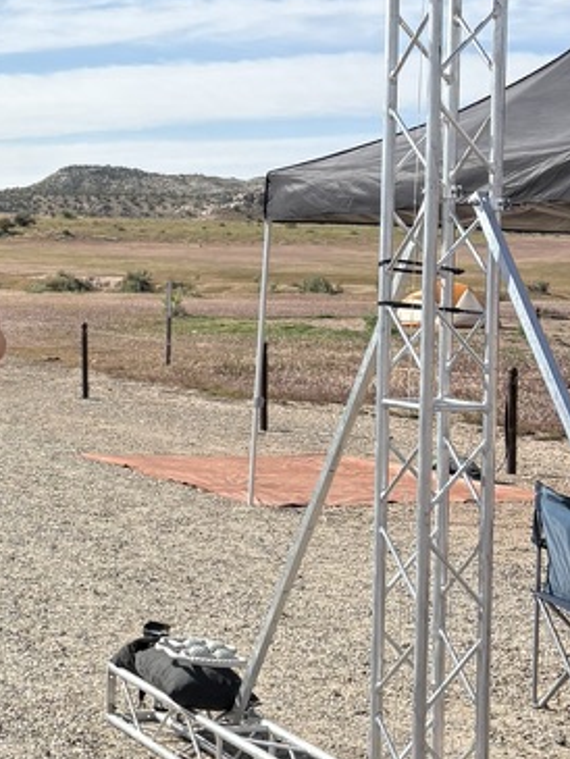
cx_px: -179
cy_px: 281
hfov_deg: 18.7
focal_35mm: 73
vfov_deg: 26.6
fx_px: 1602
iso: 50
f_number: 1.6
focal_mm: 5.96
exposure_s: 1/4950
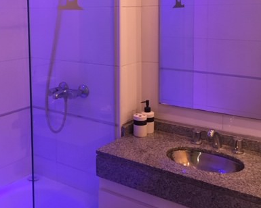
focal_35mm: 47
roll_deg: +1.6
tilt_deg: -4.5
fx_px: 363
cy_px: 50
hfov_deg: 39.1
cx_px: 88
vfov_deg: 31.5
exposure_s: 1/33
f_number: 2.2
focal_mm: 4.15
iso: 200
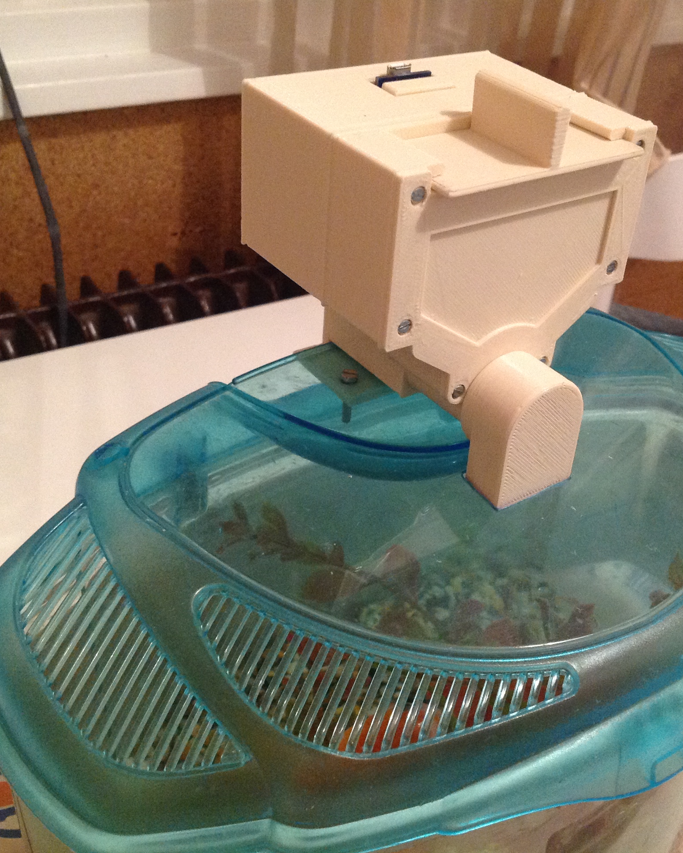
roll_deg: -7.1
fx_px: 1162
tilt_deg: -35.0
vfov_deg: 40.3
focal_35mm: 46
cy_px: 425
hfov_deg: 32.7
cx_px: 410
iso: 320
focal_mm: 4.28
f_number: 2.4
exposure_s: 1/17
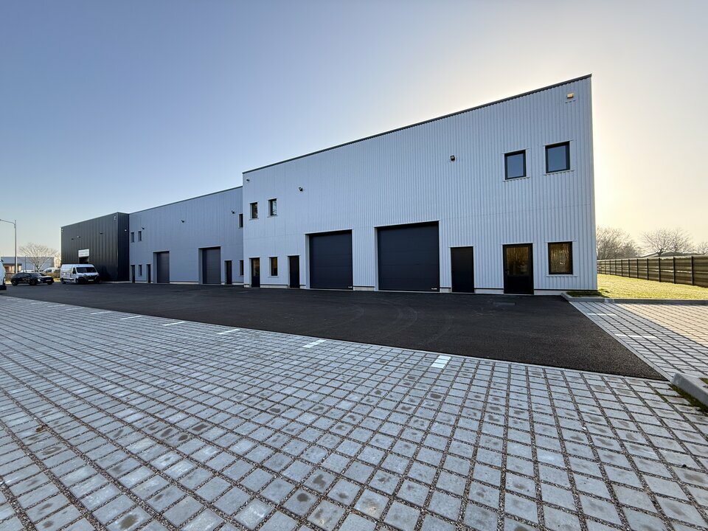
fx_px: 286
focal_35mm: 14
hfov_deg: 102.1
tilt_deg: +1.5
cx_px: 354
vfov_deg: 85.7
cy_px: 266
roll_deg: +0.5
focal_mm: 2.22
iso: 64
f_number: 2.2
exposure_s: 1/506
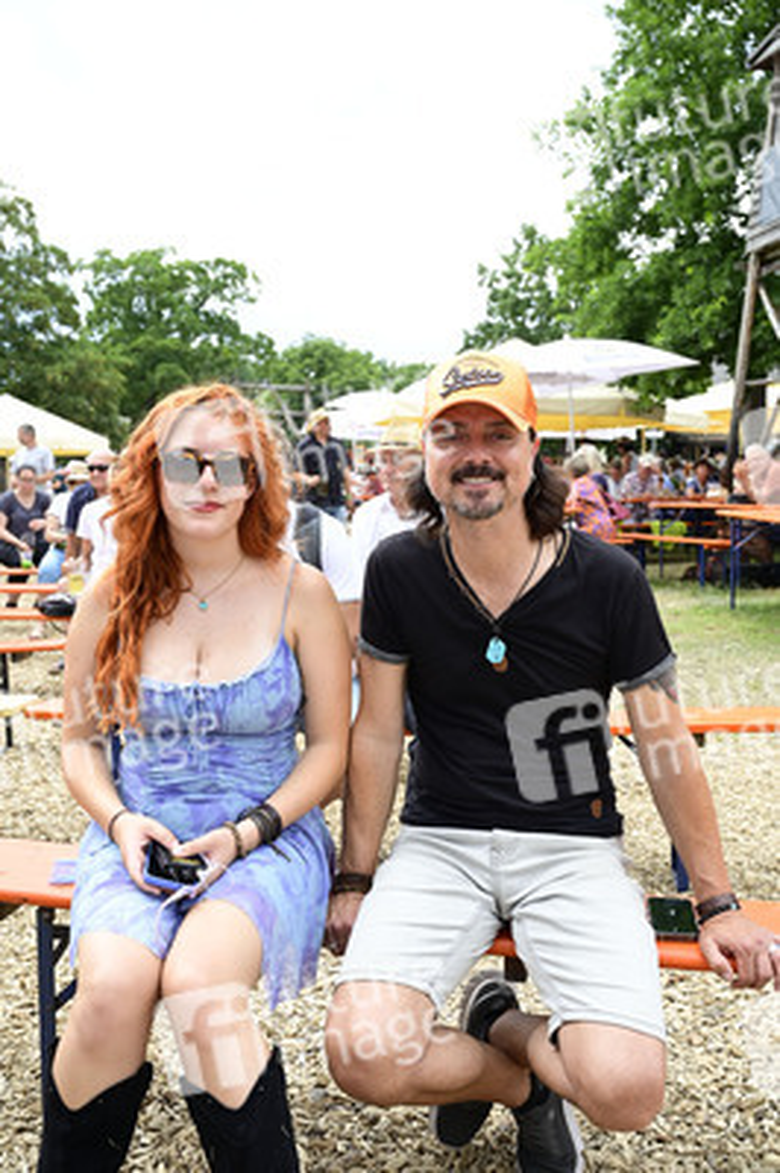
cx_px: 390
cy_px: 586
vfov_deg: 54.5
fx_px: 1139
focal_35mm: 35
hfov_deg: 37.8
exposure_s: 1/200
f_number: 6.3
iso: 200
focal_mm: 35
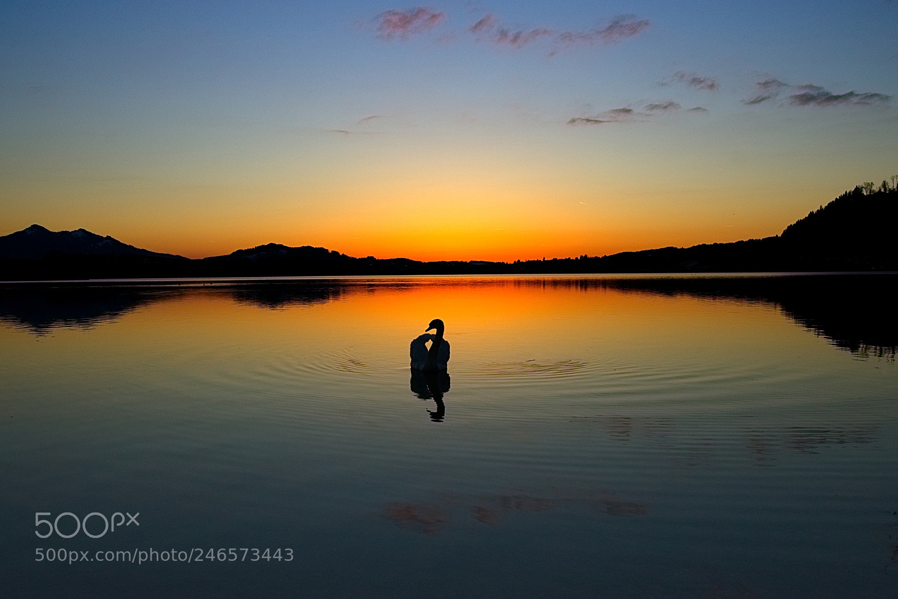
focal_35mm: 24
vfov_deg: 53.2
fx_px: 599
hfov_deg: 73.7
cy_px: 300
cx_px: 449
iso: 100
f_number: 6.3
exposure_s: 1/250
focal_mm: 24
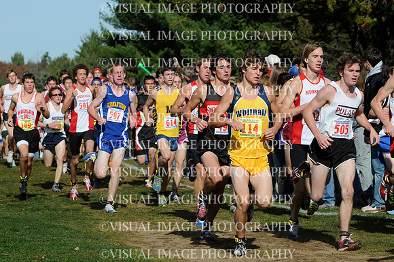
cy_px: 131
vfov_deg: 7.3
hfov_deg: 11.0
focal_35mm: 188
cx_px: 197
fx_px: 2049
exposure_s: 1/1000
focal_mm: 125
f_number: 5.6
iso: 200
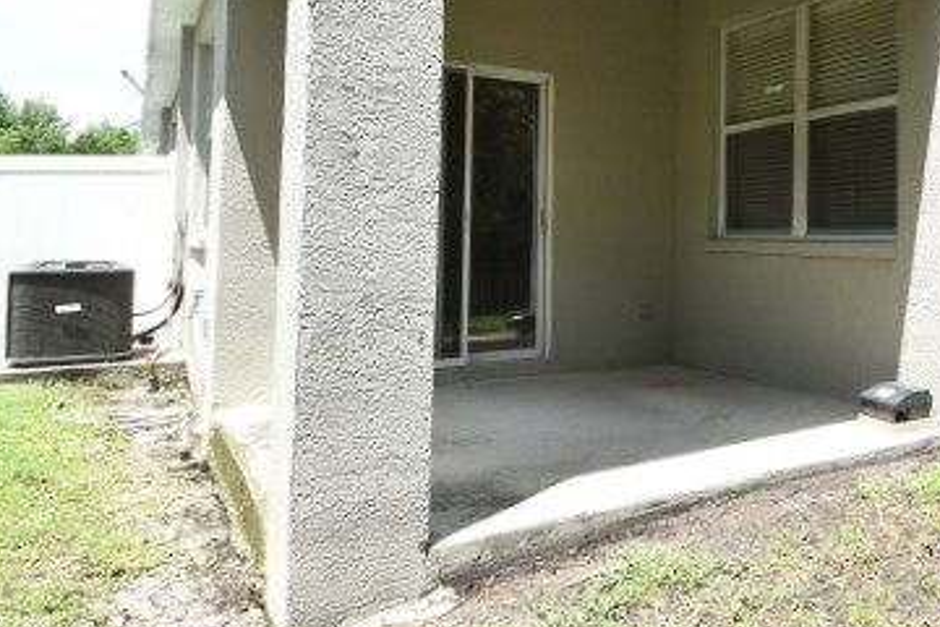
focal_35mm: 30
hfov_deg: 57.5
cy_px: 196
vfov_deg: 42.8
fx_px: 783
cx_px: 747
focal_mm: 10
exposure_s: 1/250
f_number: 8
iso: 220
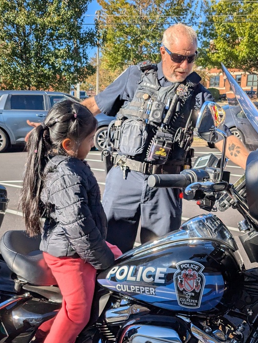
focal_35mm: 41
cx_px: 123
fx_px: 407
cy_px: 186
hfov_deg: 35.2
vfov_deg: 45.7
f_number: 1.73
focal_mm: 4.38
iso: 58
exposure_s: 1/3891
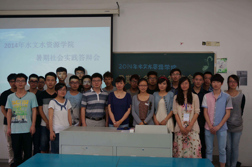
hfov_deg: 49.6
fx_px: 273
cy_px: 84
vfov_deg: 34.1
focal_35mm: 39
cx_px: 126
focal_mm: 26
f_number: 4.5
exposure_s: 1/60
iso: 400
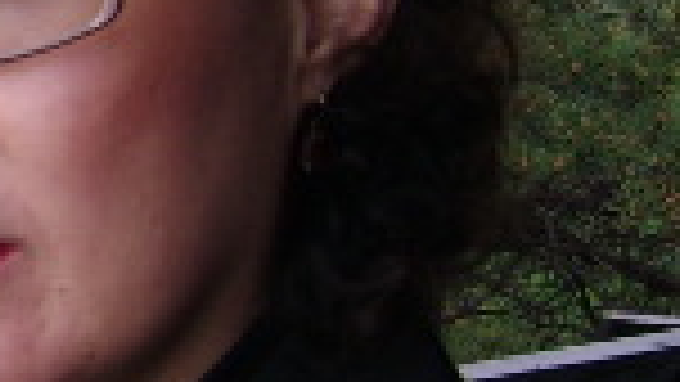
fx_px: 2922
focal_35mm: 162
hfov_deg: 12.4
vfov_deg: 7.5
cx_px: -446
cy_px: 193
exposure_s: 1/210
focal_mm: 5.95
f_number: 2.8
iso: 50
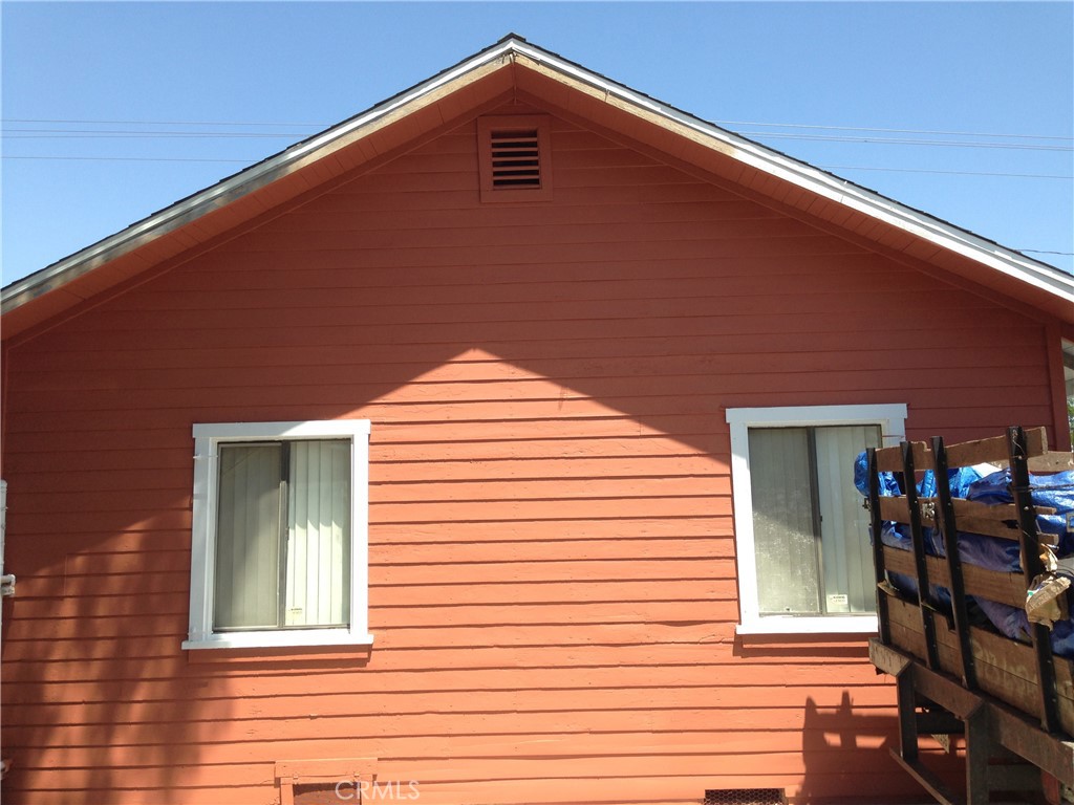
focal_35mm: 33
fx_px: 1024
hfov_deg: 55.4
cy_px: 402
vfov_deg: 42.9
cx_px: 537
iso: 50
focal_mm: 4.12
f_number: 2.4
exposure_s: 1/733
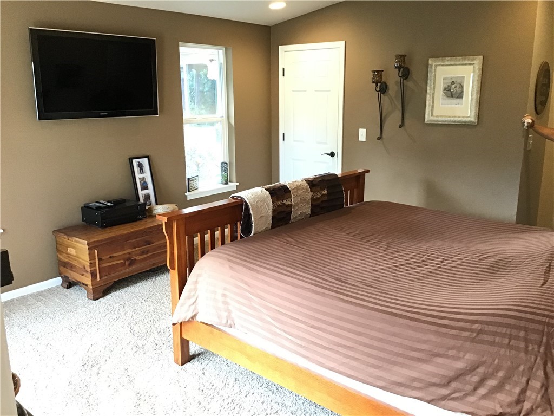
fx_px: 496
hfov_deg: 58.4
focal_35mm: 31
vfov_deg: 45.4
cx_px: 277
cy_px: 208
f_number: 2.4
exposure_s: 1/30
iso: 125
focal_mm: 3.3
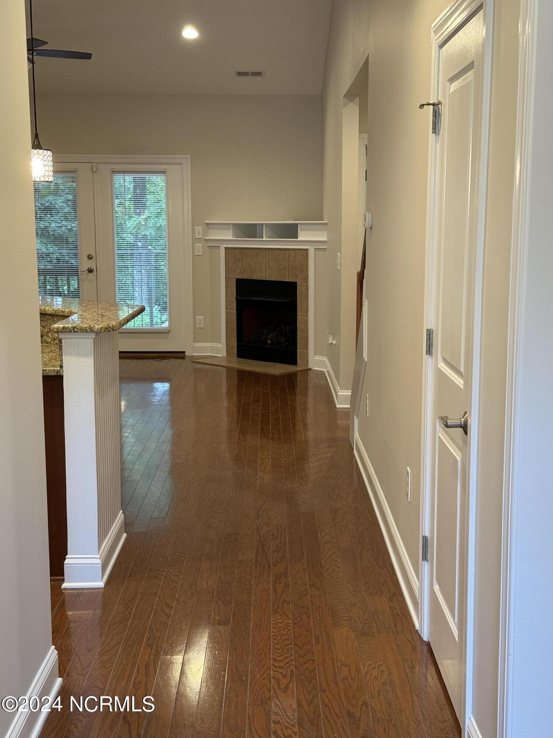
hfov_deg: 30.3
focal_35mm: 48
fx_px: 1022
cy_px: 369
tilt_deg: -8.8
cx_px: 276
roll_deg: +0.3
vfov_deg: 39.7
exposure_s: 1/60
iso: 125
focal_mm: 6.76
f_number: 1.78
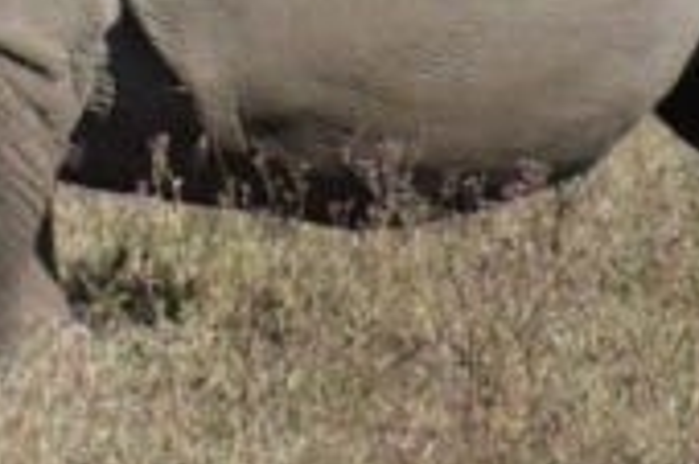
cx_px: -308
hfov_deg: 0.8
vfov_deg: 0.5
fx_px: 52529
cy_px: -421
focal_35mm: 2708
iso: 400
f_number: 6.3
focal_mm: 300
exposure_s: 1/2000
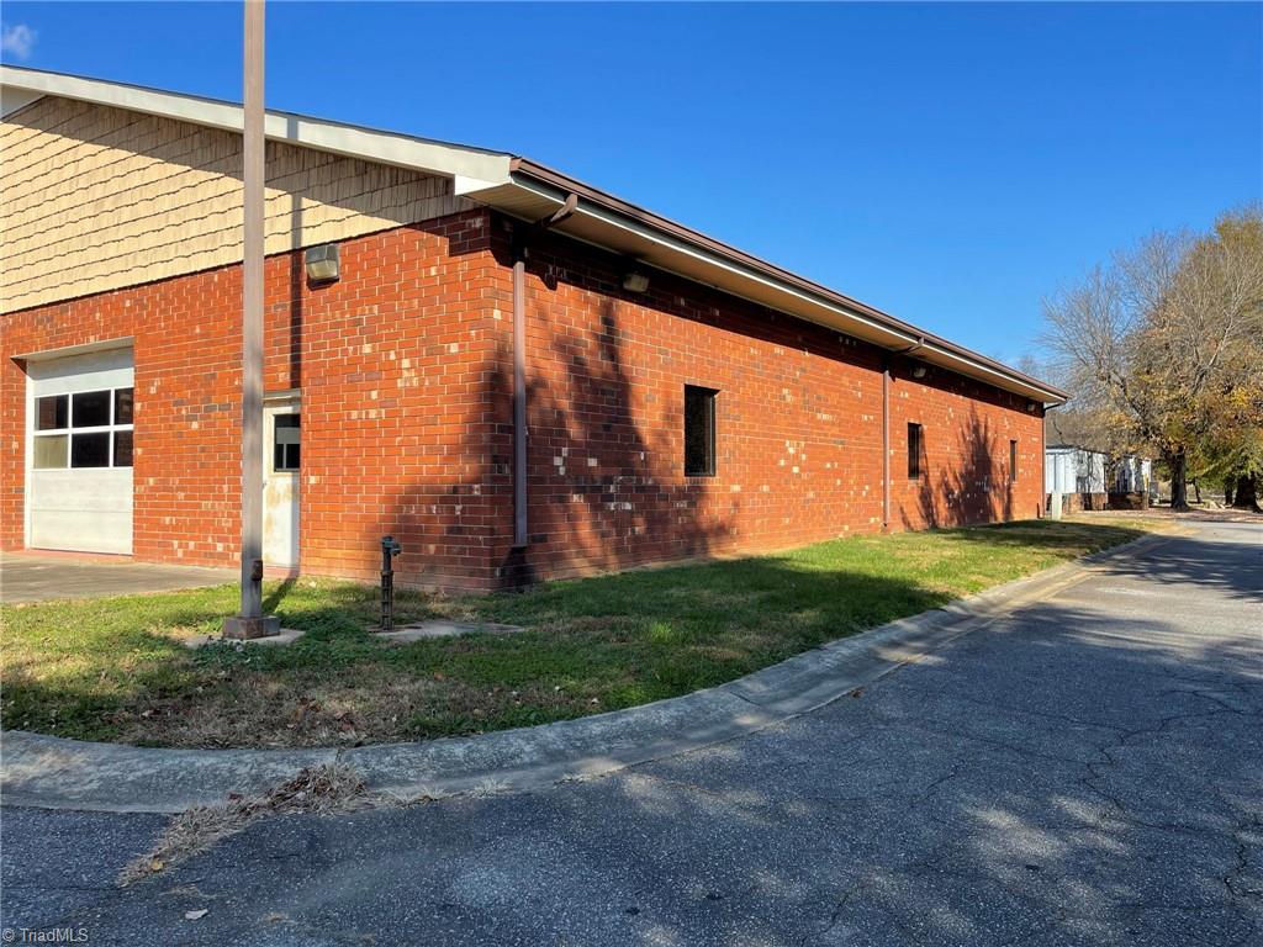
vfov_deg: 53.1
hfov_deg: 67.3
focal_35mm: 26
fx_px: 949
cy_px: 474
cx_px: 632
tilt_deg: +0.8
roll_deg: -0.8
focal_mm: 5.1
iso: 32
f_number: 1.6
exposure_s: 1/2247
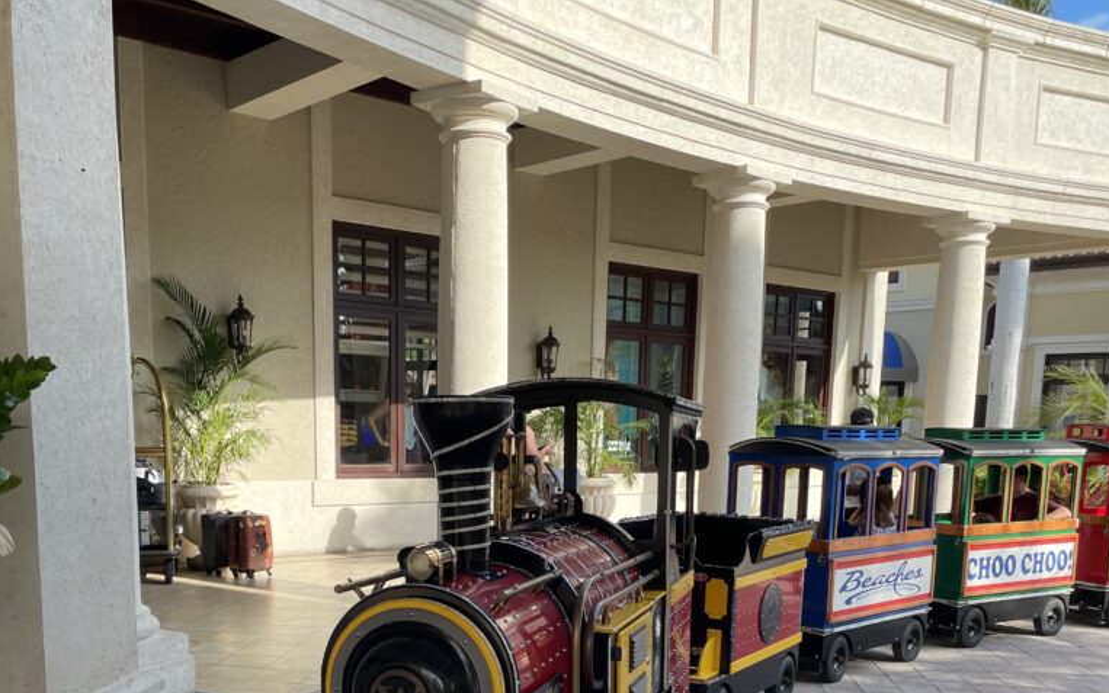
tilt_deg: -7.6
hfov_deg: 52.7
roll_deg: -0.8
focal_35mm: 37
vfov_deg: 32.9
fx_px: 1118
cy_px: 603
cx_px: 555
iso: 32
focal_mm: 4.2
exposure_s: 1/940
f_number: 1.6
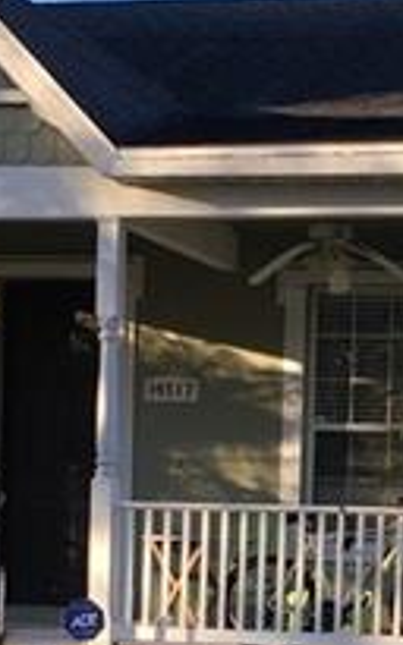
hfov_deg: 11.3
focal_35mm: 115
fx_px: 2022
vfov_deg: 17.7
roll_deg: -2.0
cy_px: 642
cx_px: 384
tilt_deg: -1.9
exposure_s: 1/375
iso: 25
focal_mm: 4.15
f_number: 2.2
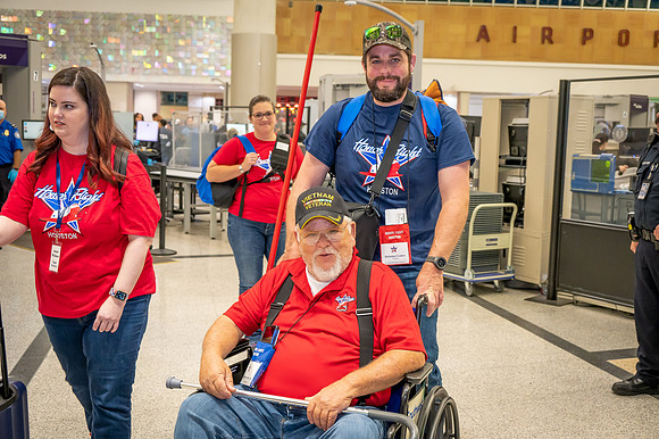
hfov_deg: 46.4
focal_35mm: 42
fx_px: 768
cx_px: 330
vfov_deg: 31.9
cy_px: 220
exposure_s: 1/100
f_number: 5.3
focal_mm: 42
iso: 2800
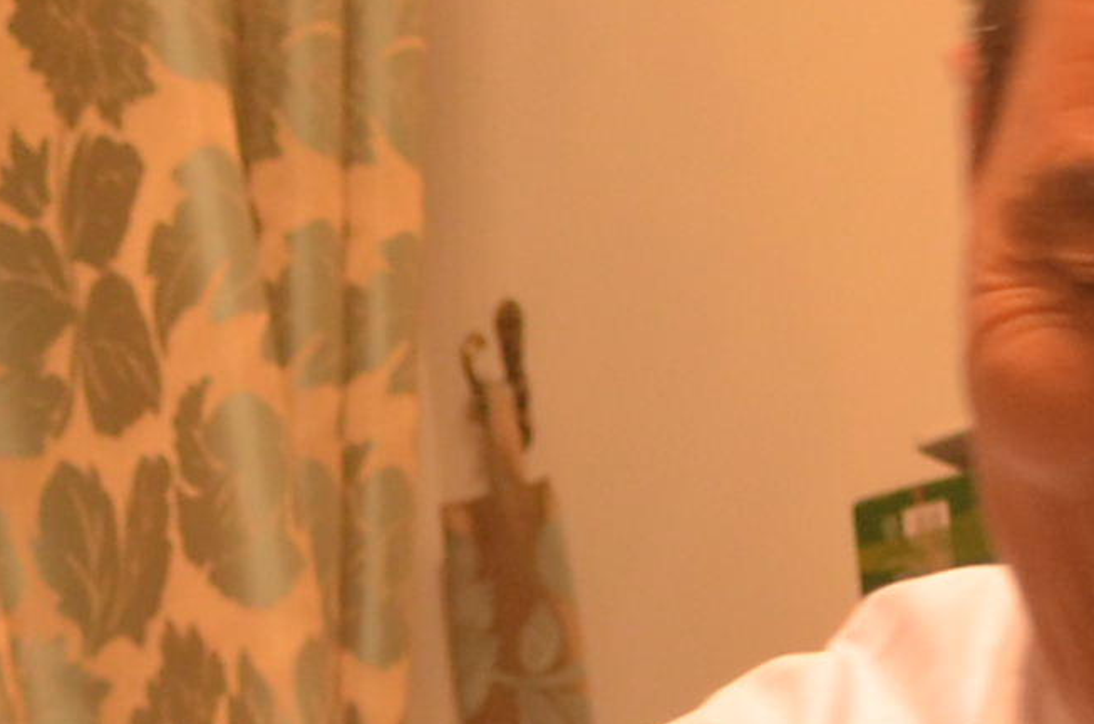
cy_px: 1202
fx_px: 9610
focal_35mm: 317
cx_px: -392
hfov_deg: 6.5
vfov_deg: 4.3
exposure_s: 1/15
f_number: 4.5
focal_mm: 28
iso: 400
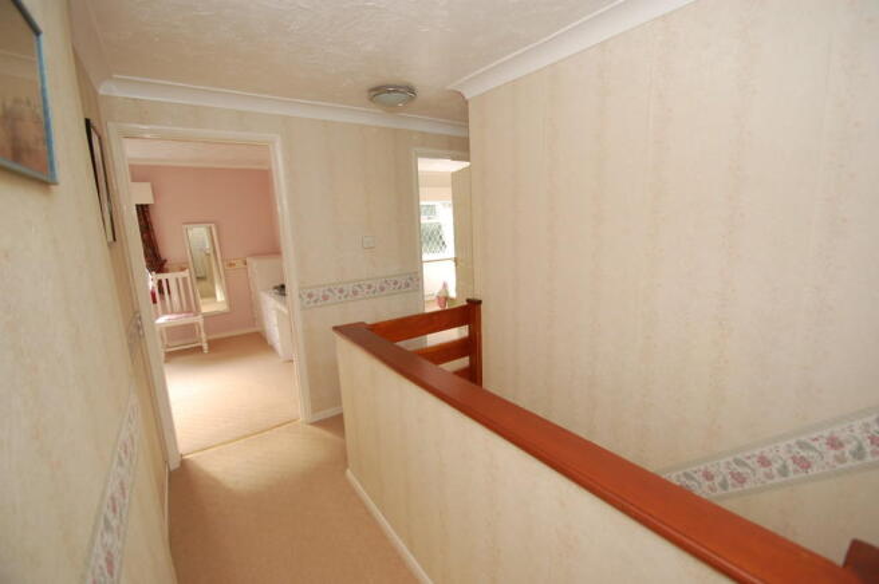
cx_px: 440
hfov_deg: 100.4
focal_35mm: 15
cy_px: 292
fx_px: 366
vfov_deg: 77.2
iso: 400
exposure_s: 1/60
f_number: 4
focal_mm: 10
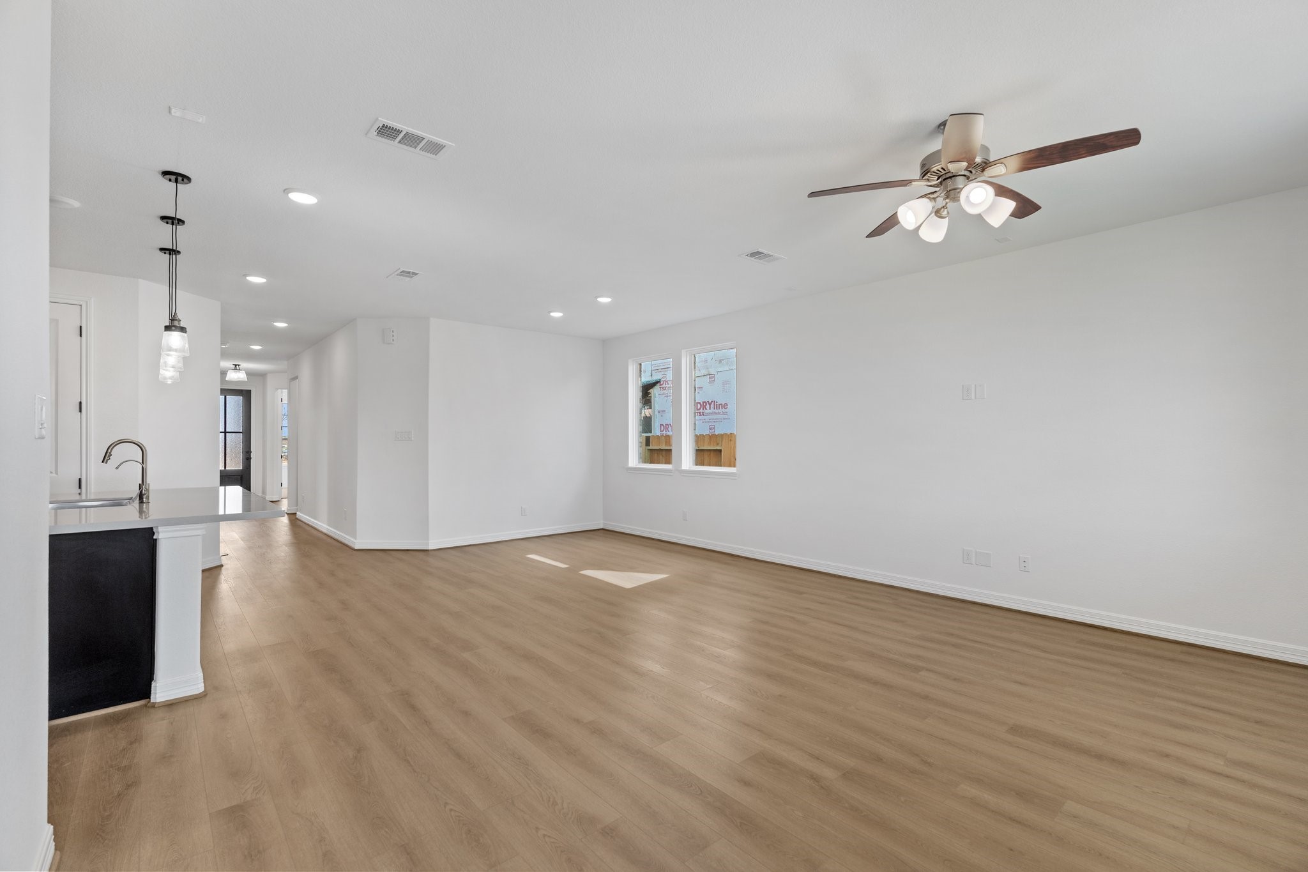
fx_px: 599
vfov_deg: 72.0
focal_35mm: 16
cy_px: 436
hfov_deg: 95.0
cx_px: 654
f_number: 4.5
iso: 320
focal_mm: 16.5
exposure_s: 1/40
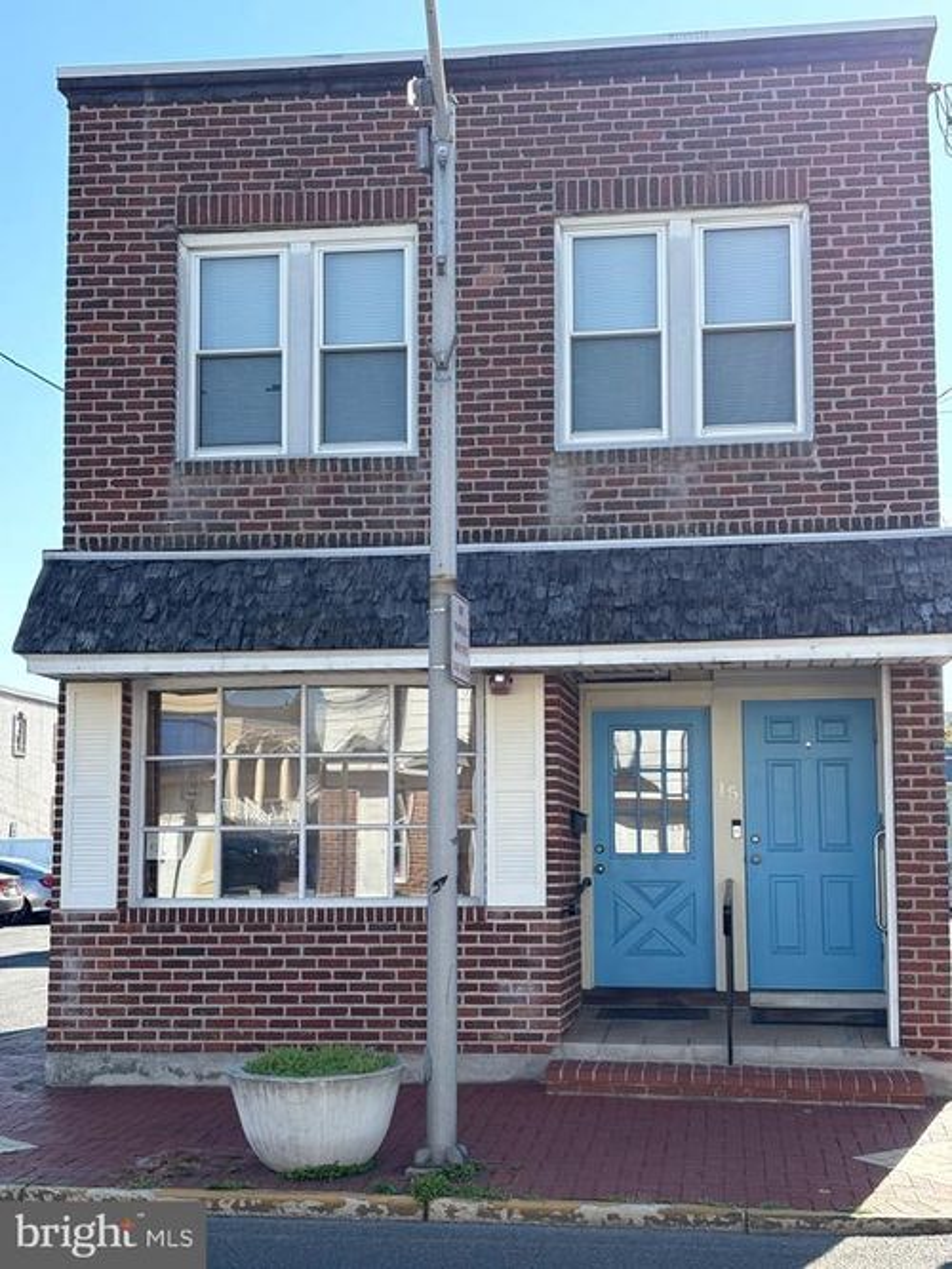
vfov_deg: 36.8
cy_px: 634
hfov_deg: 28.0
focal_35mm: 52
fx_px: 1907
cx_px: 476
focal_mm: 5.96
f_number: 1.6
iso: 50
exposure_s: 1/1848
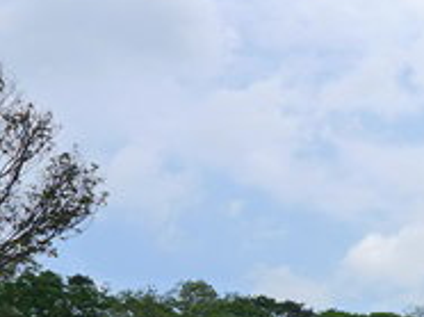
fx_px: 954
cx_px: 659
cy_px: 371
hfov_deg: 20.8
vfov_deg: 18.0
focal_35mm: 78
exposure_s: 1/640
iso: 125
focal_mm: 5.5
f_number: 4
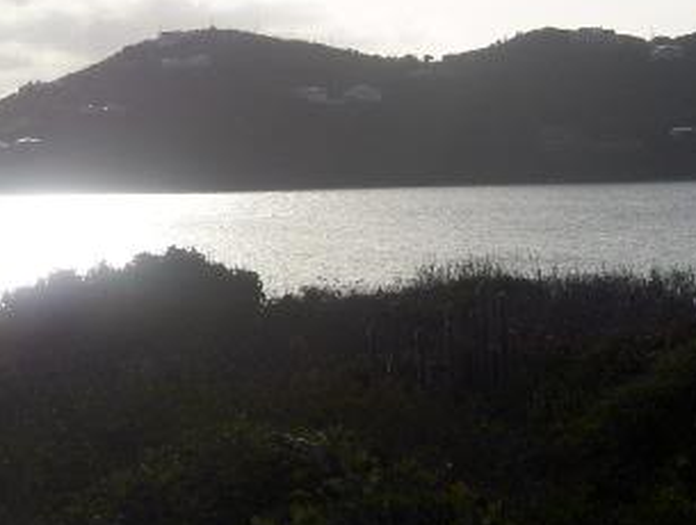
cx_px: 31
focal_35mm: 94
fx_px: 1894
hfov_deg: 20.3
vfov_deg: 15.6
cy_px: 71
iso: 80
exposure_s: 1/1000
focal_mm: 6
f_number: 4.8
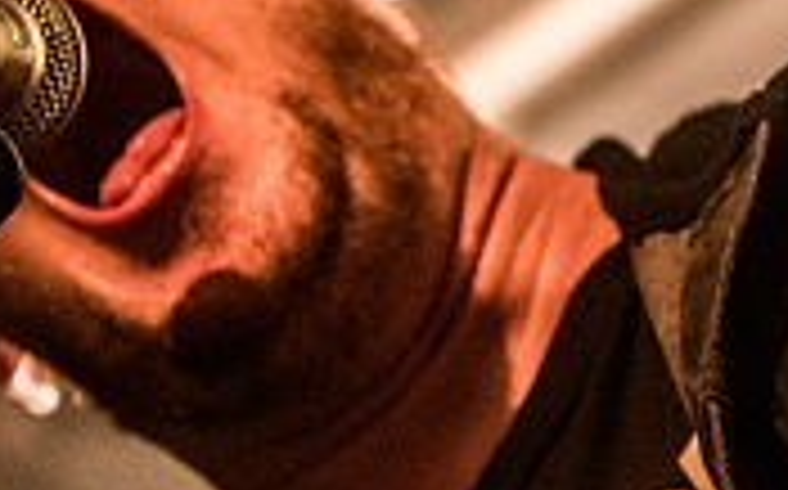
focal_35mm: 193
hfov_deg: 10.8
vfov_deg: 6.8
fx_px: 4141
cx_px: 770
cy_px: 70
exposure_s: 1/80
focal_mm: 46
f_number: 2.8
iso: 2500
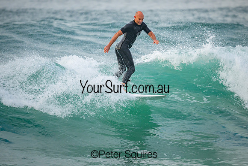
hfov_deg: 2.6
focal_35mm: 800
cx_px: 124
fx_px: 5512
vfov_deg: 1.7
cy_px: 83
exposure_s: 1/2000
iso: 1250
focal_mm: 800
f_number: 6.3
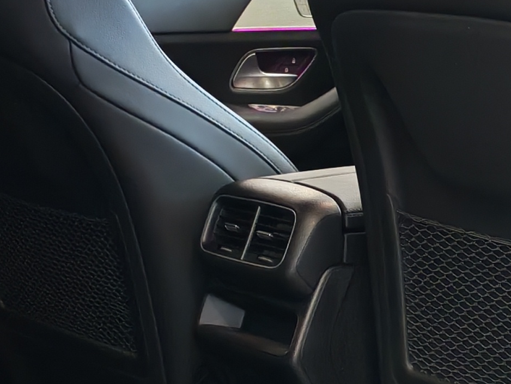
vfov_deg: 11.3
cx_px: 396
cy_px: 258
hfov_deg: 15.0
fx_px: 1934
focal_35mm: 131
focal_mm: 6.12
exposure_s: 1/100
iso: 640
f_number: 1.9
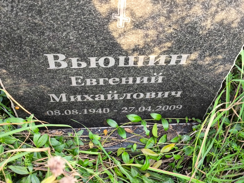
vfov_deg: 29.1
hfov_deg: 38.2
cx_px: 122
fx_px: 353
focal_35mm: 50
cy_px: 92
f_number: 1.7
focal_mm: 4.71
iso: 125
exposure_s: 1/50
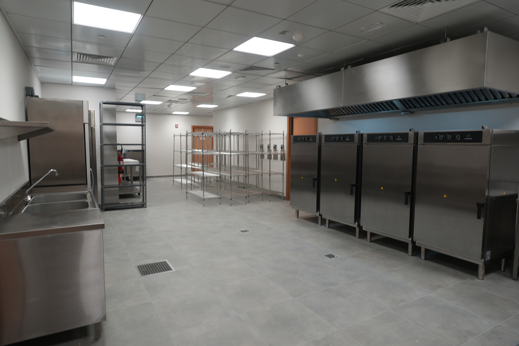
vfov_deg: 57.2
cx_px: 260
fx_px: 317
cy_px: 173
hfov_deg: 78.6
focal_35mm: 22
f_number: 2.5
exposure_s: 1/50
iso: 100
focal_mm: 15
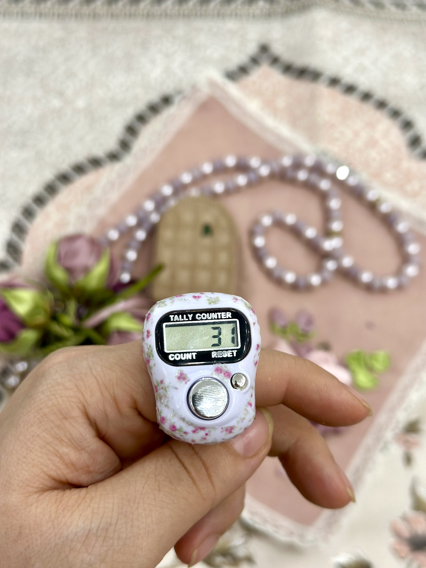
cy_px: 284
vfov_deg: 39.7
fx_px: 788
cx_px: 213
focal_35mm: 48
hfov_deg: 30.3
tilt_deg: -63.6
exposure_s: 1/50
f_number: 1.78
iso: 125
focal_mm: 6.86
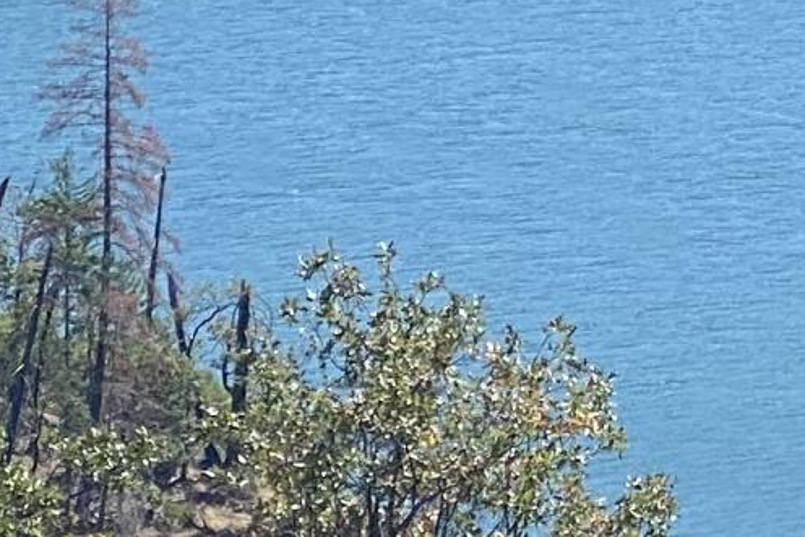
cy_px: -816
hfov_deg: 6.2
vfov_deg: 4.1
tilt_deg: +2.7
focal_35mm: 327
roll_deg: -0.1
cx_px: 1165
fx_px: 7314
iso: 20
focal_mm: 6
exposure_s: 1/1996
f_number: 2
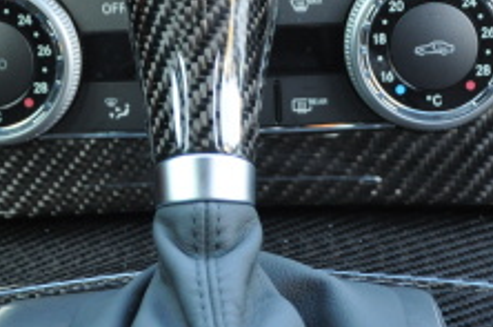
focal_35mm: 190
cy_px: 103
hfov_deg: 10.8
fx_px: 2596
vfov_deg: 7.2
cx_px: 204
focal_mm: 48
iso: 800
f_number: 4.8
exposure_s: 1/50
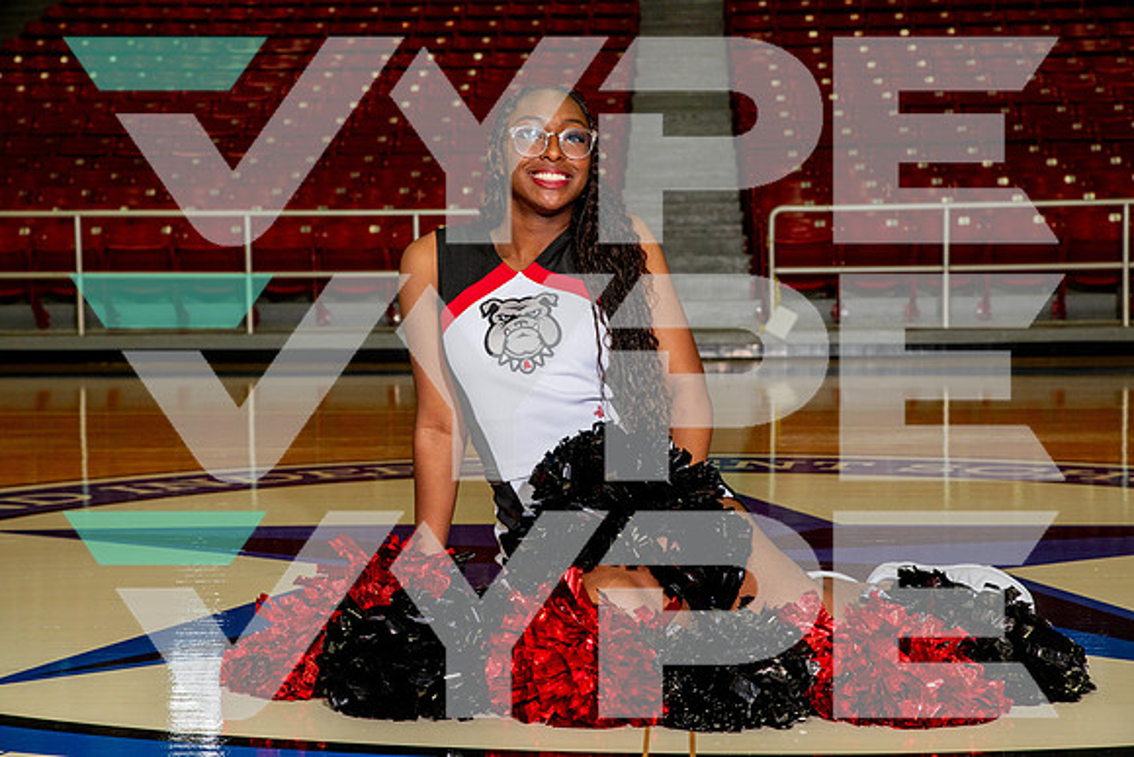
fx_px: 2205
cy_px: 378
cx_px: 567
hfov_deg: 28.8
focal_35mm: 70
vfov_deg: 19.5
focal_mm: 70
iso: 800
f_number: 7.1
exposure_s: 1/320
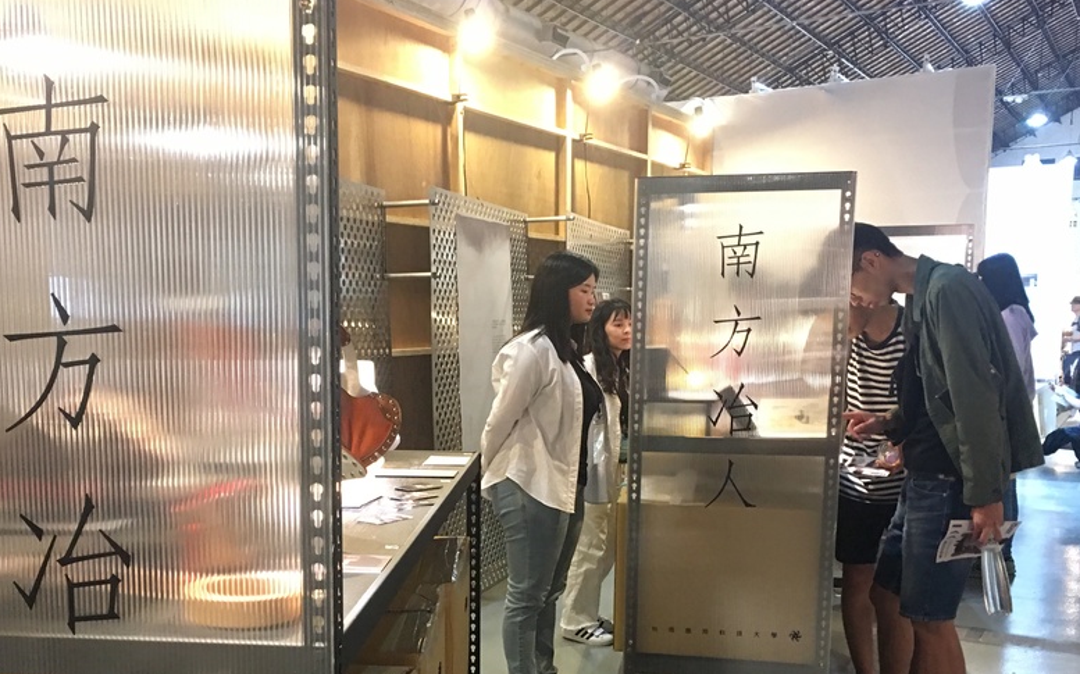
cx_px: 441
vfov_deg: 33.1
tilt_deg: -6.2
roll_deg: +0.6
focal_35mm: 38
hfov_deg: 51.3
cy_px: 471
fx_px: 1118
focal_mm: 4.15
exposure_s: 1/4
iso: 64
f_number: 2.2
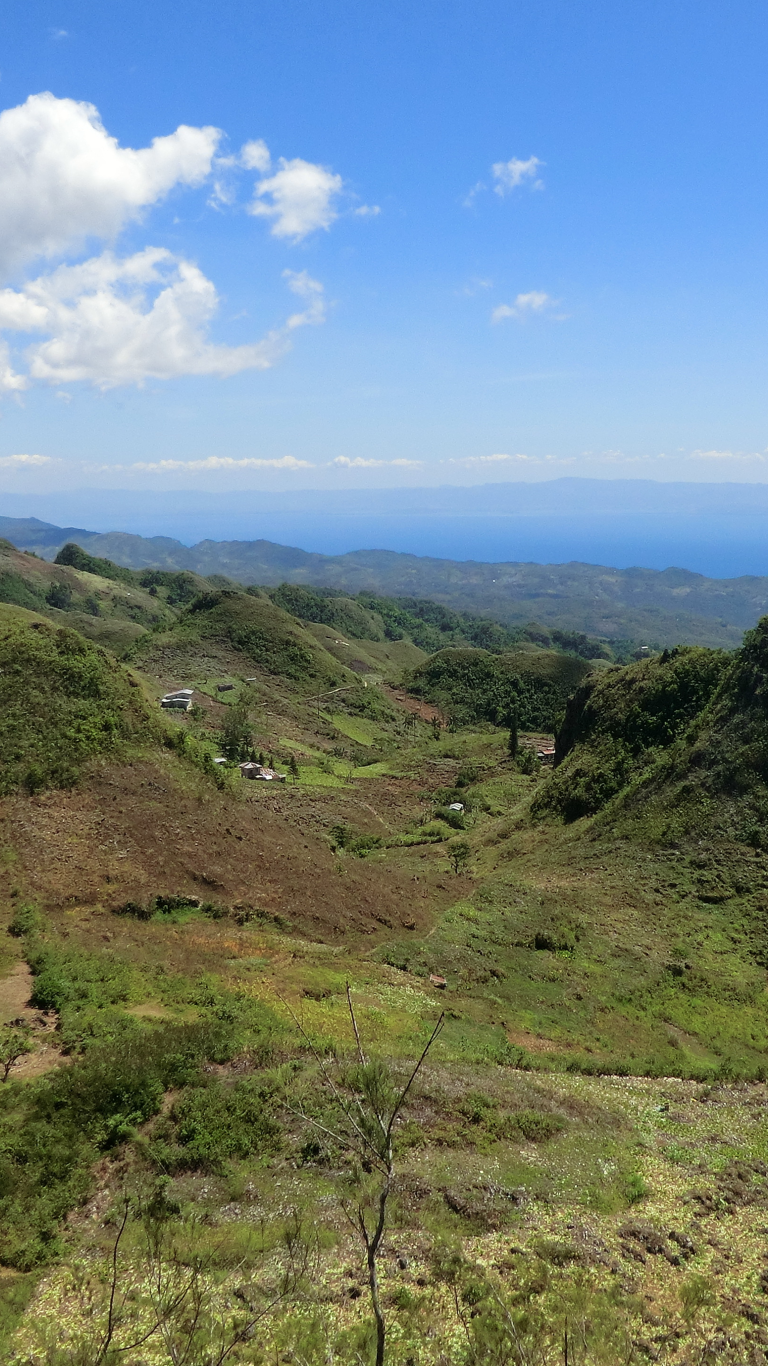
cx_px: 427
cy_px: 759
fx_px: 1412
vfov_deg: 51.5
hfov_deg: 30.4
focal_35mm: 39
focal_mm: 4.3
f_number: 7.5
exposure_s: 1/250
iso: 80
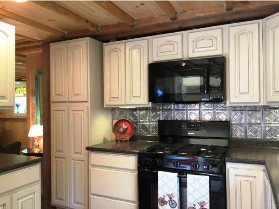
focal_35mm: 29
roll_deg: -0.2
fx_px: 234
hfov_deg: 61.6
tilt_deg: +1.3
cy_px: 104
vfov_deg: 48.3
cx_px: 140
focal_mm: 4.15
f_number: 2.2
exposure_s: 1/15
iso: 40
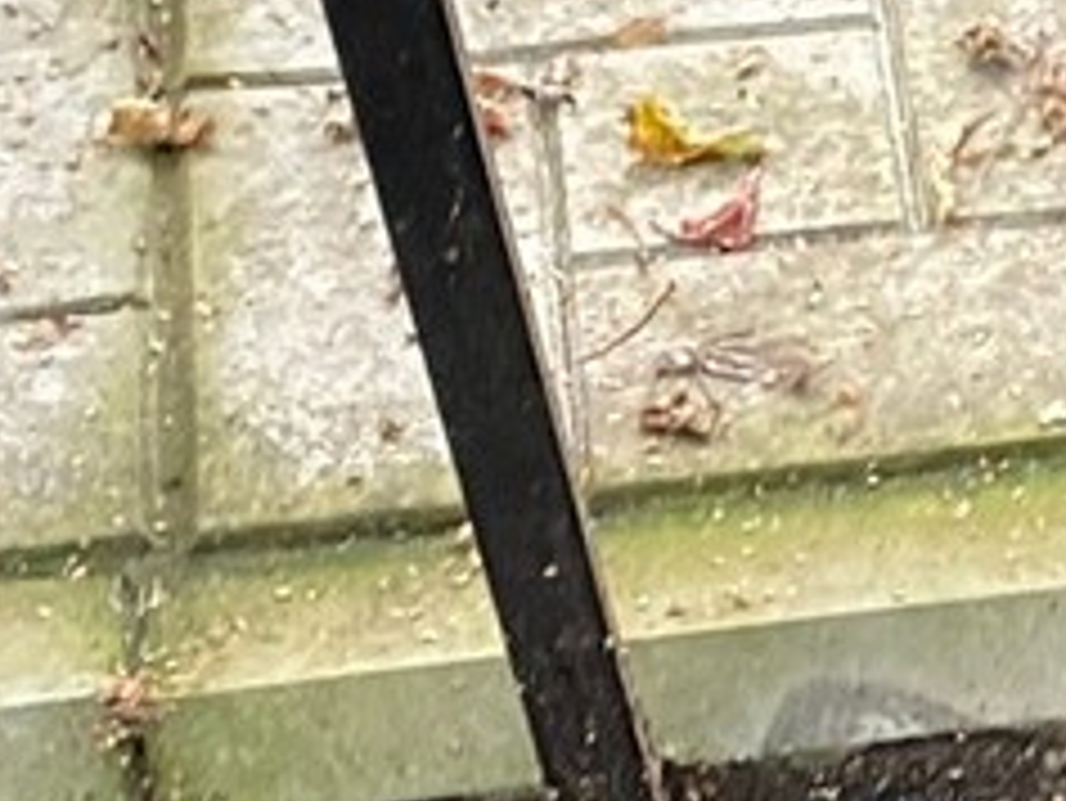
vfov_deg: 9.2
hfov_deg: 10.7
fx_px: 4868
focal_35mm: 158
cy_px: 1210
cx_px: 2537
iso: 200
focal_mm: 4.25
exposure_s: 1/60
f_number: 1.8
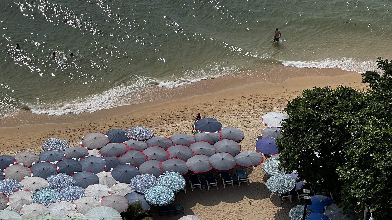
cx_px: 85
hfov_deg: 15.5
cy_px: 130
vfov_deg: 8.8
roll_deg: +0.4
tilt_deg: -40.3
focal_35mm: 138
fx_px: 1434
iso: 32
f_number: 2.8
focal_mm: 9
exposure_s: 1/1054
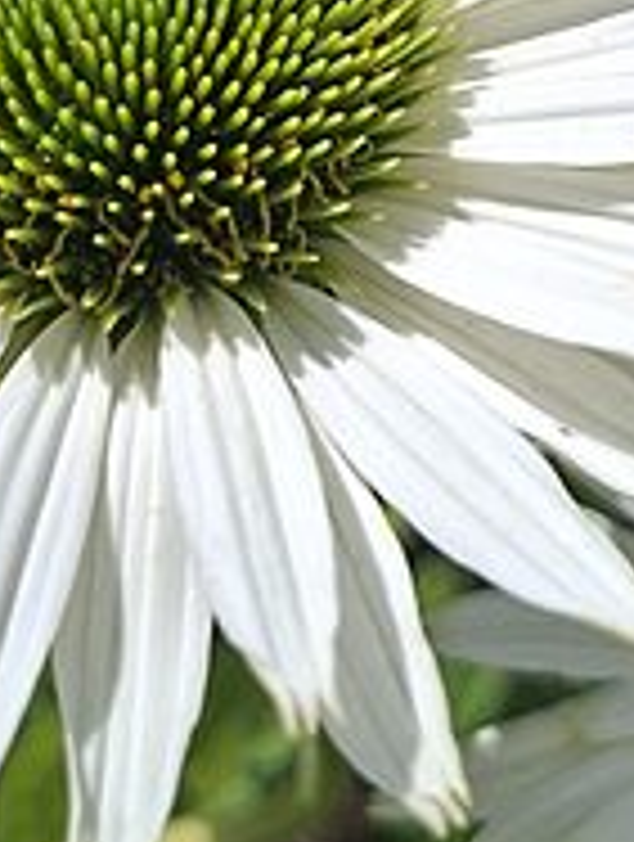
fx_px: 2190
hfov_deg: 16.4
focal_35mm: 90
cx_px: 450
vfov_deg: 20.3
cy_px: -173
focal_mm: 5.54
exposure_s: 1/3165
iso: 50
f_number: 1.8
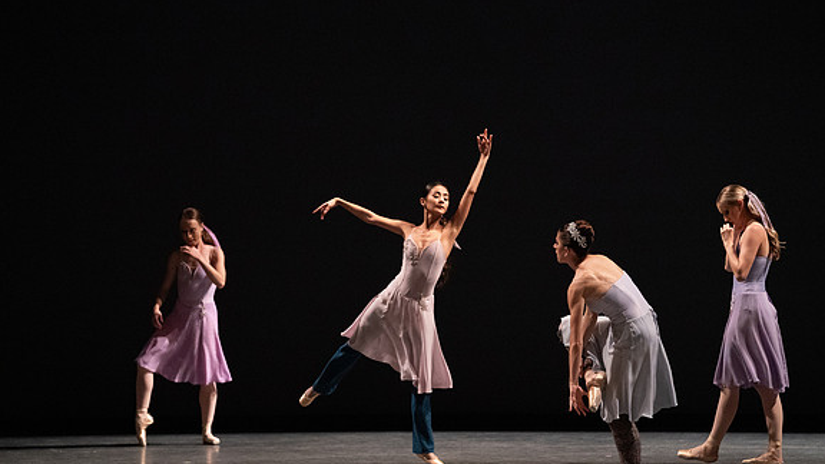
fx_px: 4616
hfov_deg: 10.2
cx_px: 414
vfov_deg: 5.8
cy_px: 260
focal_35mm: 211
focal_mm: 200
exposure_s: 1/400
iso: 12800
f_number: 5
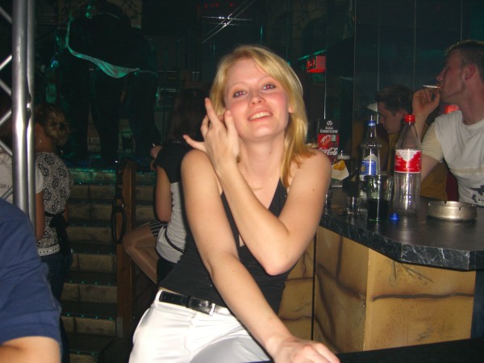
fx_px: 531
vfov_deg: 37.7
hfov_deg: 49.0
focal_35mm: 38
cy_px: 182
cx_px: 242
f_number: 2.8
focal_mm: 7.9
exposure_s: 1/60
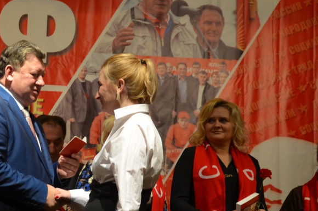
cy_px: 118
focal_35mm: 106
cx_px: 44
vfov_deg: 12.9
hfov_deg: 19.0
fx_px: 934
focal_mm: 40
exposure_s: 1/60
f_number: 4.5
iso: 400
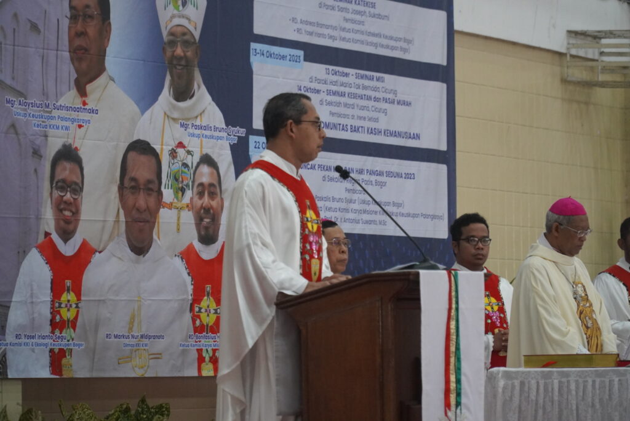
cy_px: 210
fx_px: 2758
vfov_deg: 8.7
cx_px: 315
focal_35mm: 158
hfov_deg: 13.0
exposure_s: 1/200
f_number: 4
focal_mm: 105
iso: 2500
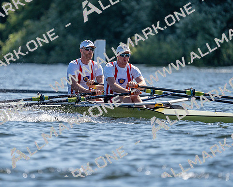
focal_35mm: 558
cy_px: 94
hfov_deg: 3.5
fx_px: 3849
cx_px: 109
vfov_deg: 2.8
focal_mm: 493
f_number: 6.3
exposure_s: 1/1600
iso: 250
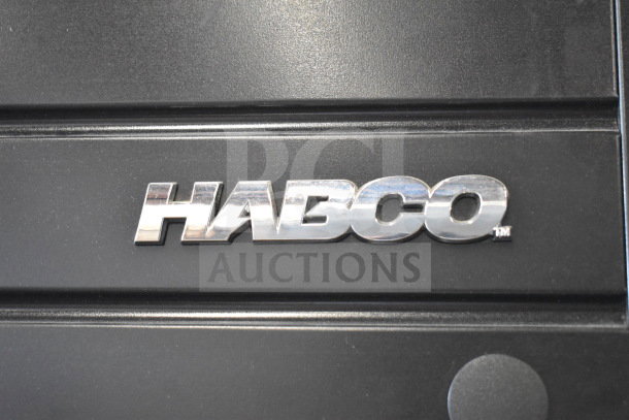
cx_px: 314
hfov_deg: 35.0
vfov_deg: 23.8
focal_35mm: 57
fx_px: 996
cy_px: 210
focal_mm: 38
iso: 6400
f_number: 4.8
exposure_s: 1/80
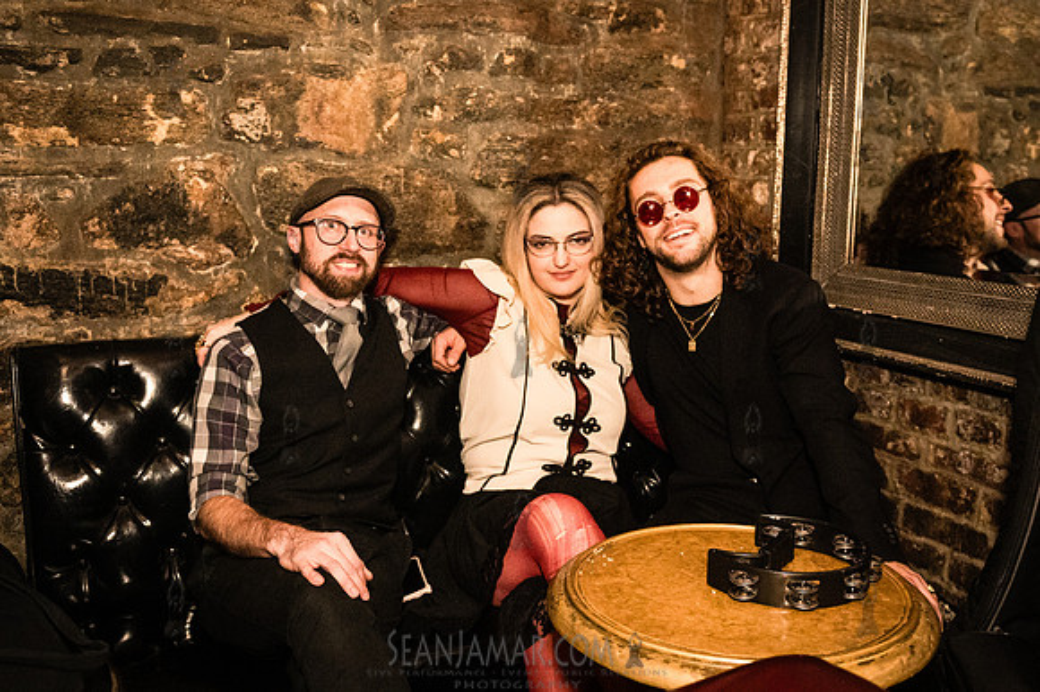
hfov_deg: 56.4
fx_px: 968
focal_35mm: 34
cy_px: 349
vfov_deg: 39.4
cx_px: 563
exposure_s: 1/320
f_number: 3.2
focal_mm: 26
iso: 12800
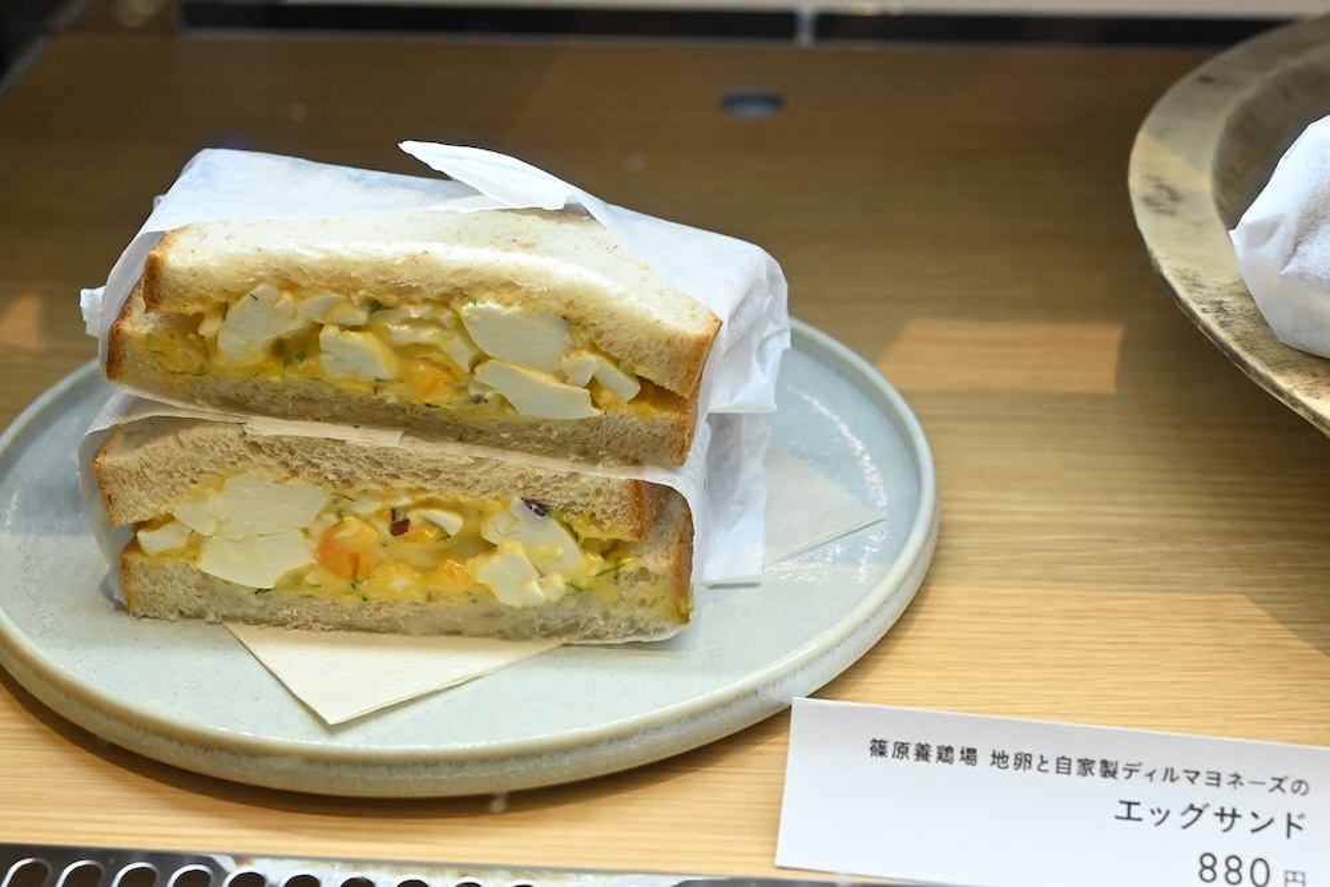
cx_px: 665
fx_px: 2217
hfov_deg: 33.4
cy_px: 444
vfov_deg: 22.6
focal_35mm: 60
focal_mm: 60
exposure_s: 1/800
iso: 6400
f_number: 9
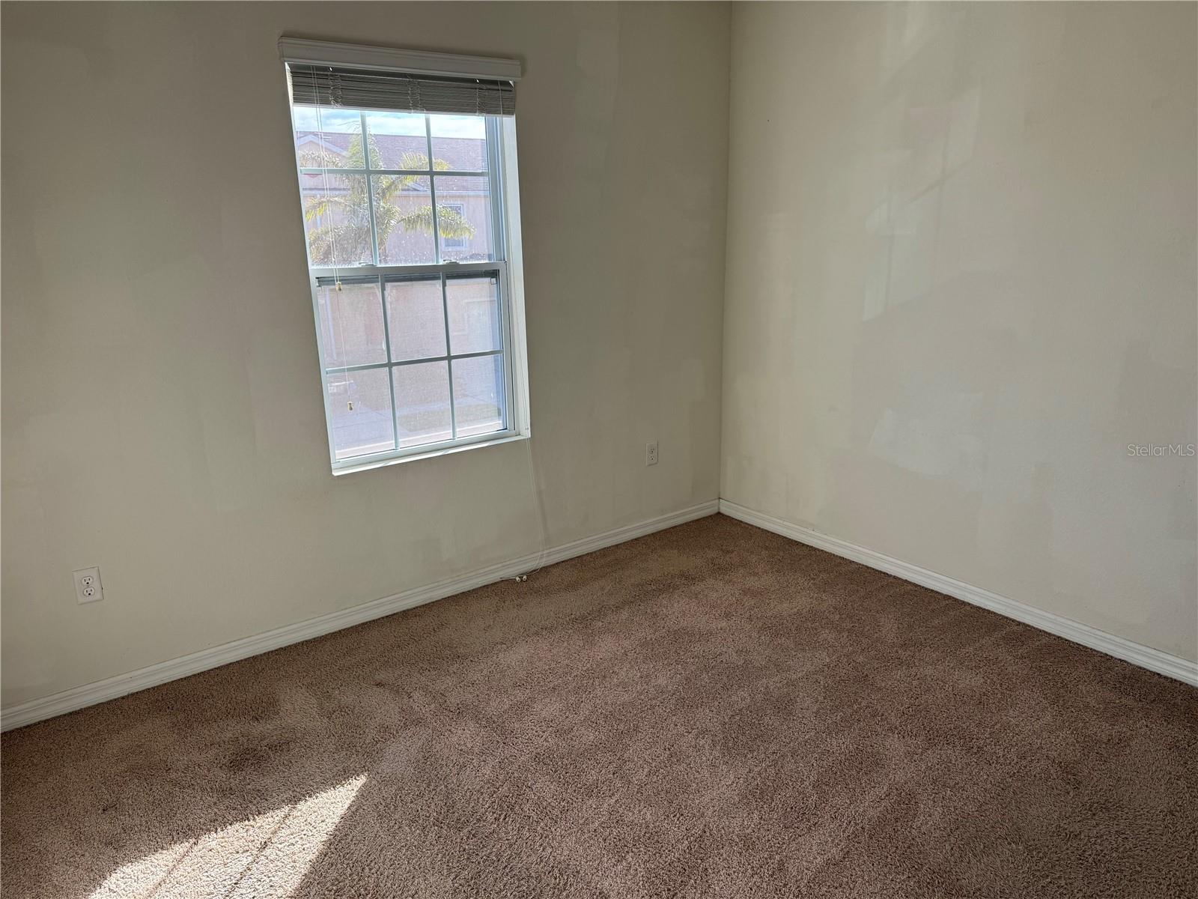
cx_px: 599
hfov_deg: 71.6
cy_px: 450
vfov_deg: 56.8
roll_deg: +1.1
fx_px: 831
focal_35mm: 24
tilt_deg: -15.7
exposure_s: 1/514
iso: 80
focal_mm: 6.76
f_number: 1.78
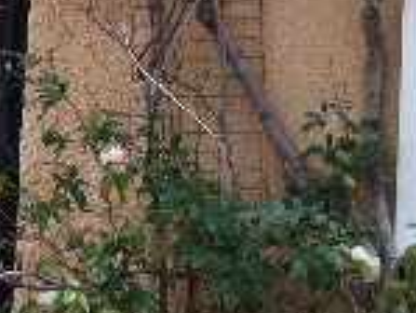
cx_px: -274
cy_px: 96
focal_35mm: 188
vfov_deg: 7.9
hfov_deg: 10.1
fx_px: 2261
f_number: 2.8
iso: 80
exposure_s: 1/222
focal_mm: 3.85
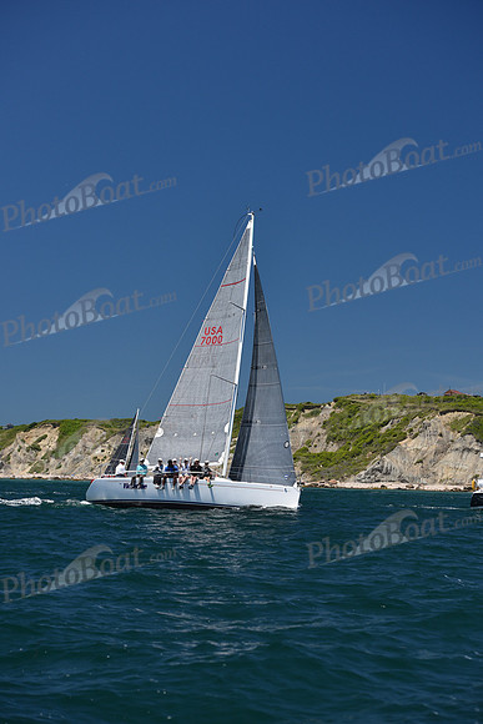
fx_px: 1730
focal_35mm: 86
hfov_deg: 15.9
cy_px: 362
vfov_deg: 23.6
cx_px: 242
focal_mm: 86
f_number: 5
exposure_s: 1/800
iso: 250
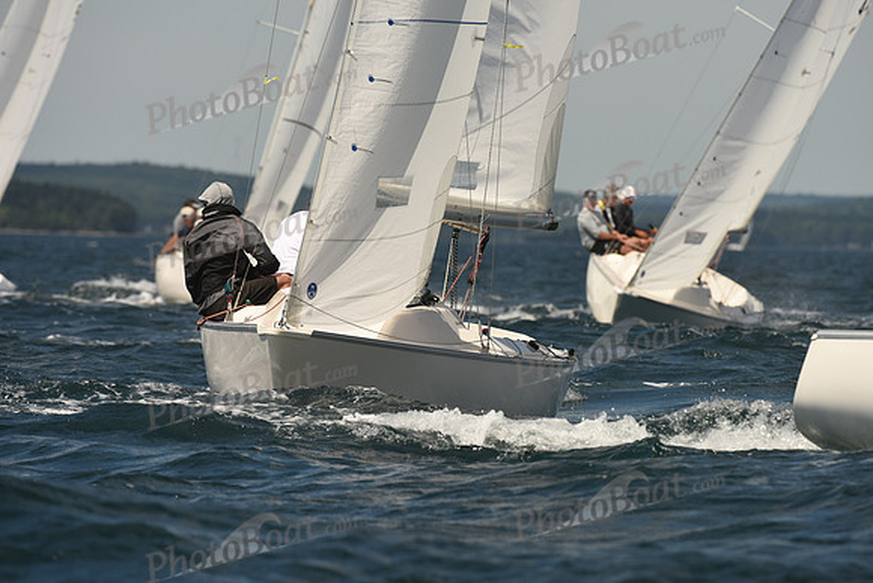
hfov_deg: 5.2
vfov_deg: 3.4
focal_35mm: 400
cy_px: 292
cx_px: 436
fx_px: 9702
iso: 250
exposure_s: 1/1000
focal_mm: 400
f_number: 7.1
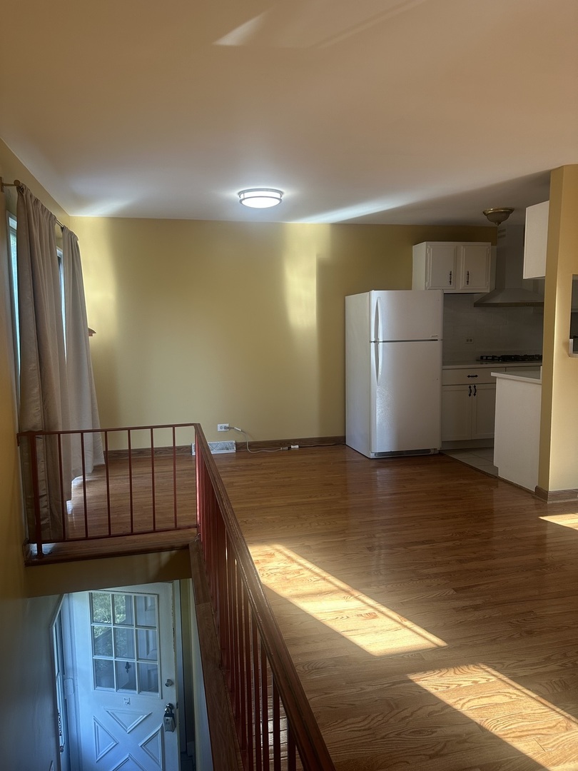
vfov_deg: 71.6
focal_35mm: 24
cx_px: 289
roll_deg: +1.0
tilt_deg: -5.1
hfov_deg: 56.8
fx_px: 534
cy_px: 386
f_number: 1.78
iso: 100
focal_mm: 6.86
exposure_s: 1/120
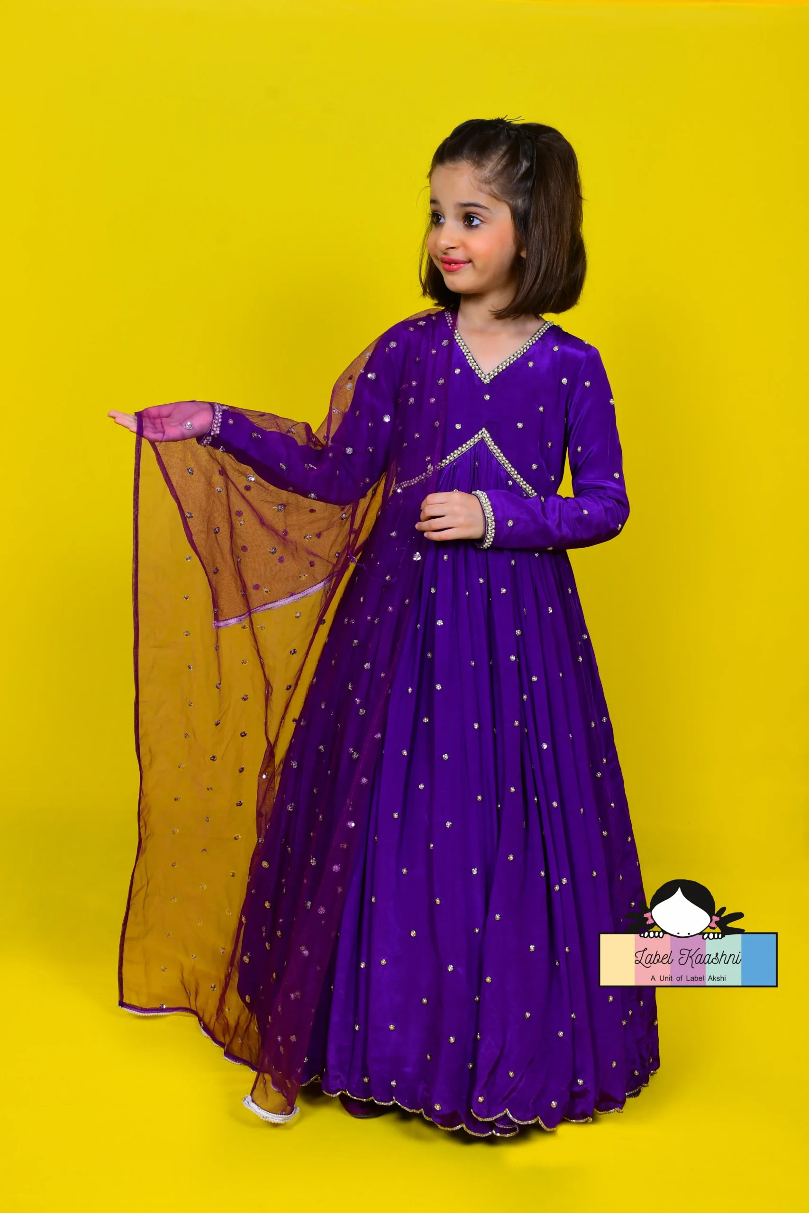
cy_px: 606
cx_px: 404
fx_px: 1618
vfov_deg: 41.1
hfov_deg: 28.1
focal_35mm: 48
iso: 100
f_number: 9
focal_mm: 32
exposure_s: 1/160
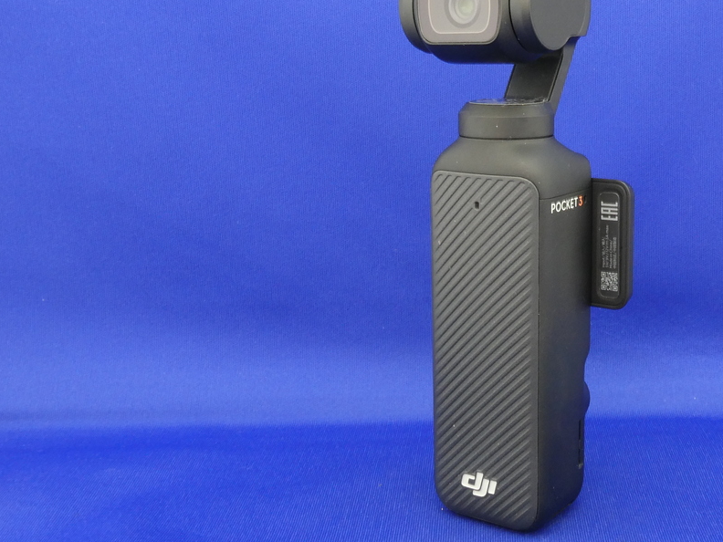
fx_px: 1044
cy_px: 228
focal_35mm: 50
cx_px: 507
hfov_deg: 37.6
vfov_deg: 29.1
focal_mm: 5.8
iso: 200
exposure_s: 1
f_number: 8
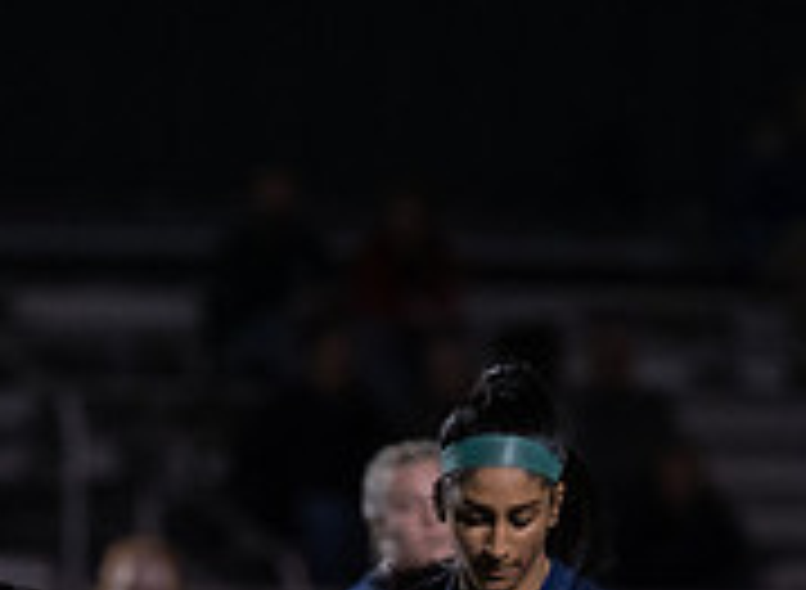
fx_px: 22229
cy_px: 716
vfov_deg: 1.5
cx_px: 466
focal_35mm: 963
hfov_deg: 2.1
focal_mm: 200
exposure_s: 1/1000
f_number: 2.8
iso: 4000
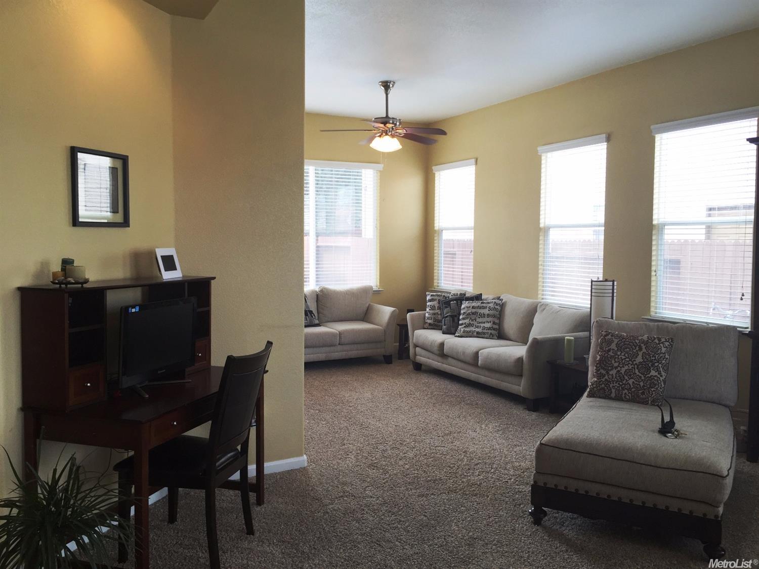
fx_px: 636
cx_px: 380
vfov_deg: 48.2
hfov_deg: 61.7
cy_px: 284
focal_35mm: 29
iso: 32
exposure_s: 1/60
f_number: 2.2
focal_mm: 4.15
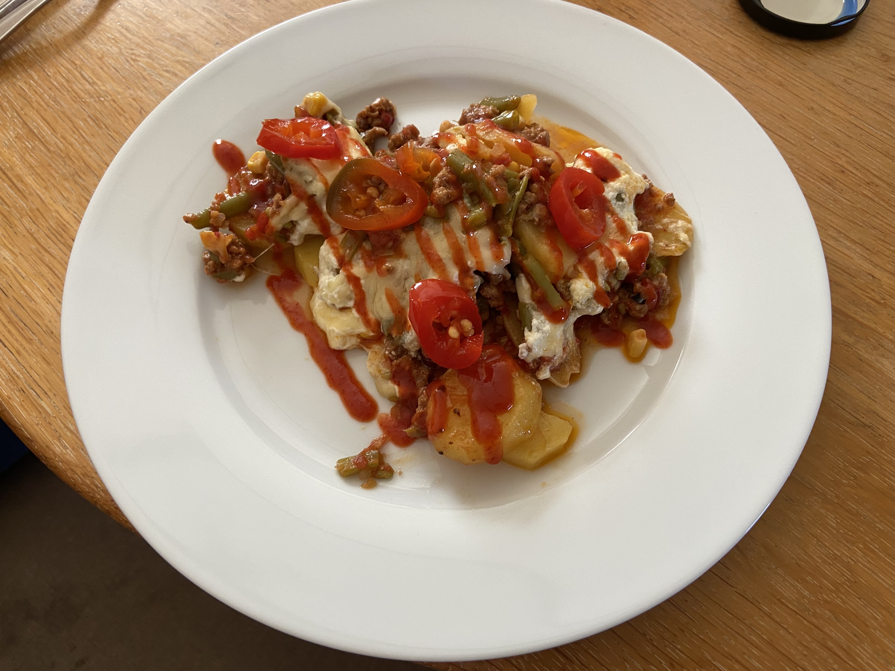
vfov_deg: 53.1
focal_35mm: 26
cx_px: 448
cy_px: 336
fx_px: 672
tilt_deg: -64.6
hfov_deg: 67.3
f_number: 1.8
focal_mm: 4.25
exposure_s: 1/69
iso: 125
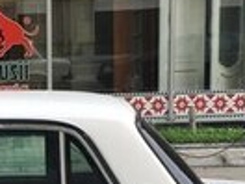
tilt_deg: -12.4
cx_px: -30
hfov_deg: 13.3
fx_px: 1026
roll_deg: +2.0
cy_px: 256
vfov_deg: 10.0
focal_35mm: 145
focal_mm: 4.15
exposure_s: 1/458
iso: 25
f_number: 2.2
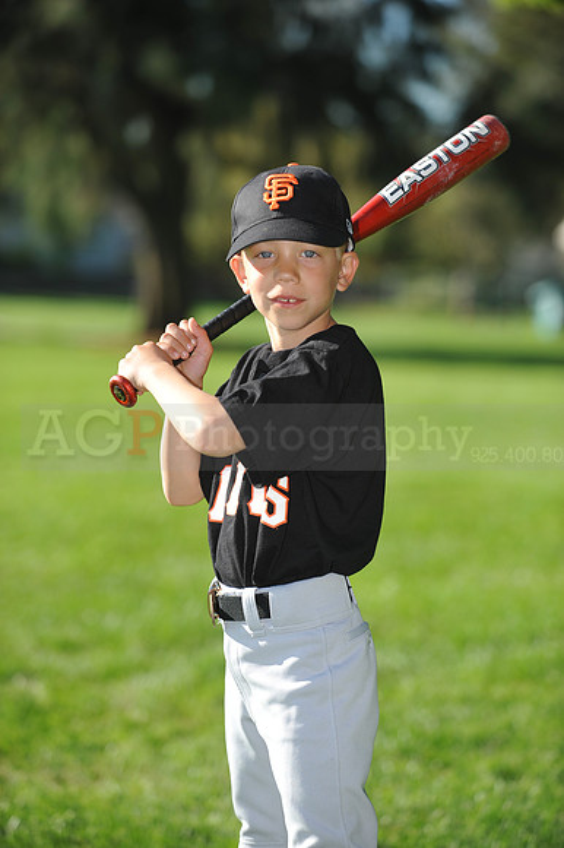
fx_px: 3058
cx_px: 282
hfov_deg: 10.5
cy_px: 424
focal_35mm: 130
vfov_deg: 15.8
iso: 200
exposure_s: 1/1000
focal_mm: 130
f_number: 4
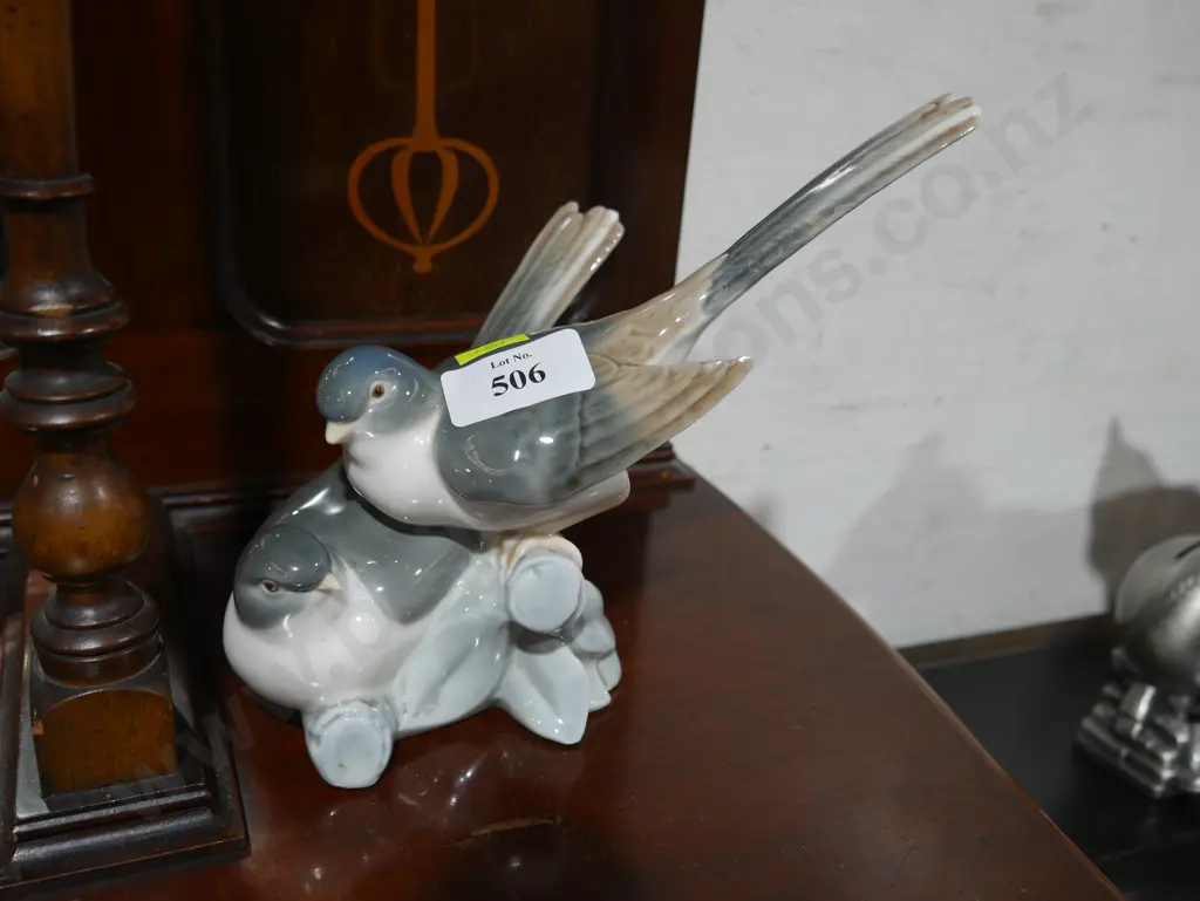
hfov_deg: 56.8
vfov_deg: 44.2
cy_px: 450
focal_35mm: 32
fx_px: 1110
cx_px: 600
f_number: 3.6
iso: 320
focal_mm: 16
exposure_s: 1/60
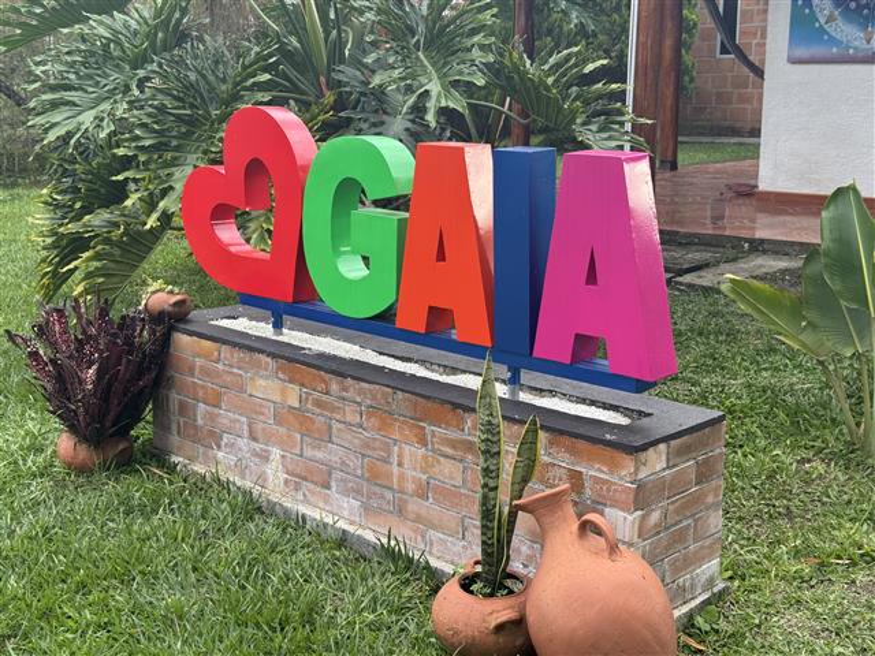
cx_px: 438
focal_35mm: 48
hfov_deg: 39.7
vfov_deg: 30.3
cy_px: 328
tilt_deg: -13.0
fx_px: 1213
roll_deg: -0.2
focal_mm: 6.76
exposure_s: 1/507
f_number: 1.78
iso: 64
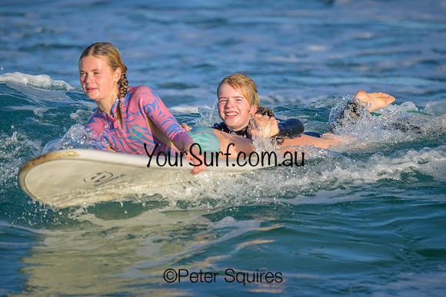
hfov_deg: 2.5
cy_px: 144
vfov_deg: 1.7
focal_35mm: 824
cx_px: 230
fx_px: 10205
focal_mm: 800
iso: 320
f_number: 6.3
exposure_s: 1/2000
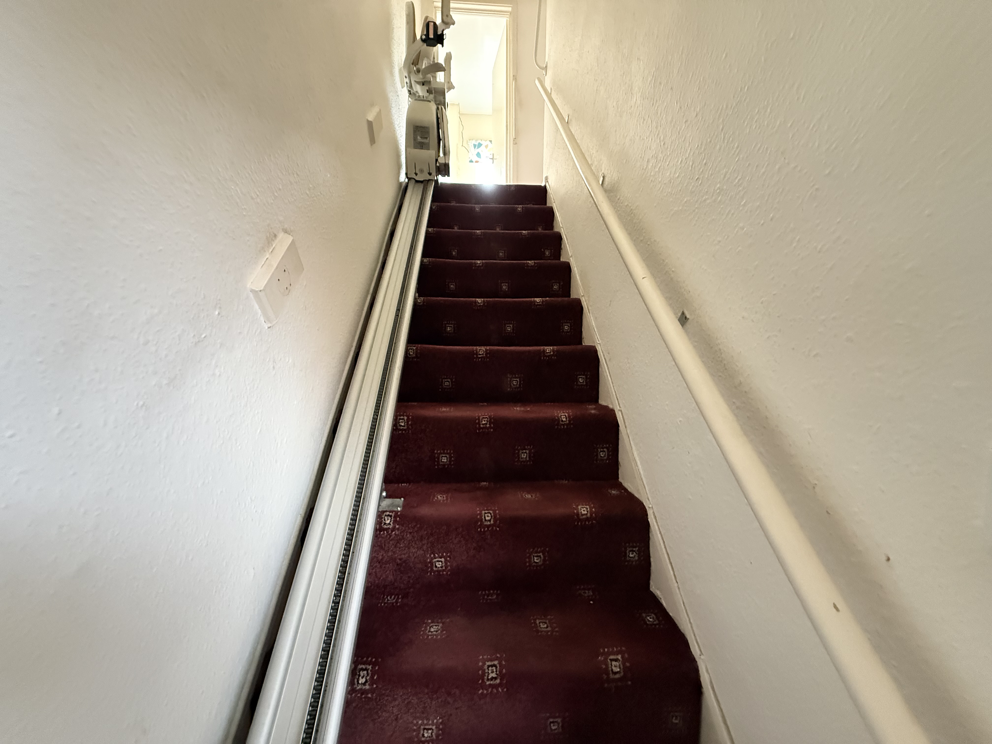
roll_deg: +1.4
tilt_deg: -1.5
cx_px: 496
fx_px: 401
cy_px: 372
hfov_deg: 102.1
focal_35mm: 14
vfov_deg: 85.7
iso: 800
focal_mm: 2.22
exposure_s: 1/60
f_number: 2.2
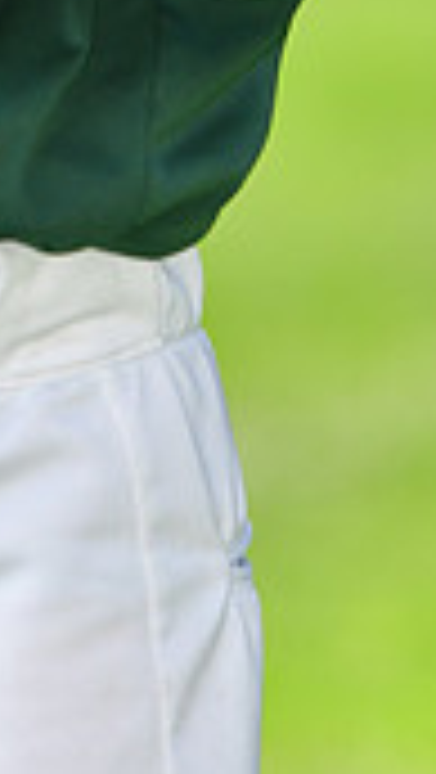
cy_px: -459
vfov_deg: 2.6
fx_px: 16815
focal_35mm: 820
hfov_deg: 1.5
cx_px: -29
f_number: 4
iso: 500
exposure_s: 1/3200
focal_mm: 155
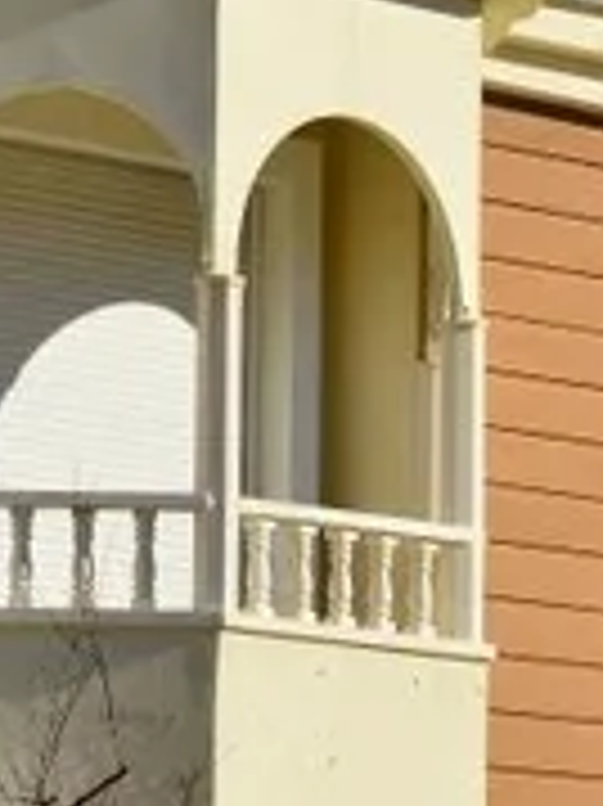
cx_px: 968
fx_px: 7441
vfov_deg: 6.1
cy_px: 1112
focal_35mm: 320
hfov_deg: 4.6
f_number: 9
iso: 200
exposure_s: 1/1000
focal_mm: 70
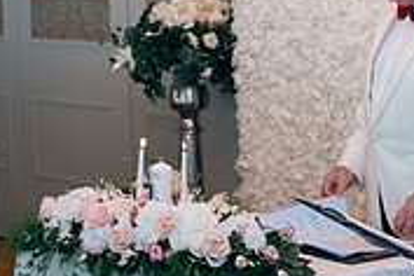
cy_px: 120
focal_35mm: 131
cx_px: 220
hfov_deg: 15.6
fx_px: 1506
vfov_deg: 10.5
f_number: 3.5
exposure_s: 1/160
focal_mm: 40
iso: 640
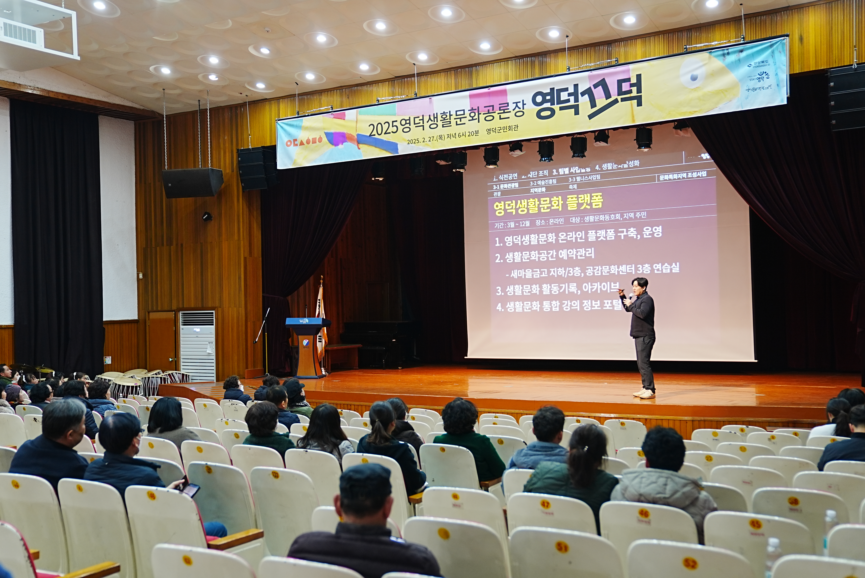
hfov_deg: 49.5
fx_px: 938
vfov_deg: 34.3
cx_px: 432
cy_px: 289
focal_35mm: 39
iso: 640
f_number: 2.8
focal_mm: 39
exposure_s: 1/40
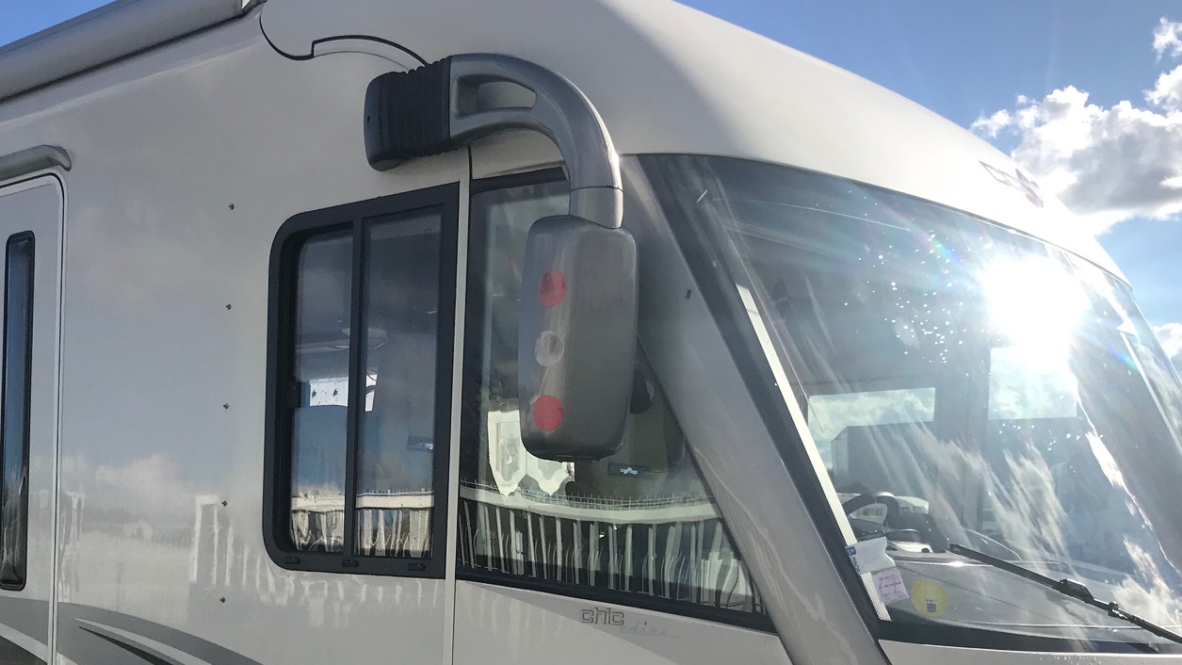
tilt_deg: -0.8
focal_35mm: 49
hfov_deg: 41.9
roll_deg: +0.8
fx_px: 1536
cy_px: 604
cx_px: 480
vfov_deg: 23.7
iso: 20
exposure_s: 1/2994
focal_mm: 3.99
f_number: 1.8
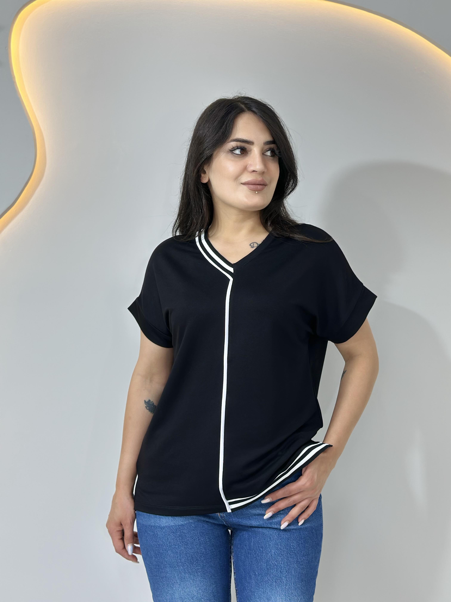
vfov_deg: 39.7
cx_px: 226
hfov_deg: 30.3
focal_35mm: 48
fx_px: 834
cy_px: 301
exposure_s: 1/100
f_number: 1.78
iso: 64
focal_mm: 6.86
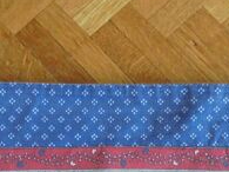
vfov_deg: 21.8
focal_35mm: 64
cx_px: 112
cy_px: 183
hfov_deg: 30.3
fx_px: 423
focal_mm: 4.6
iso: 100
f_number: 3.5
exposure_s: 1/40
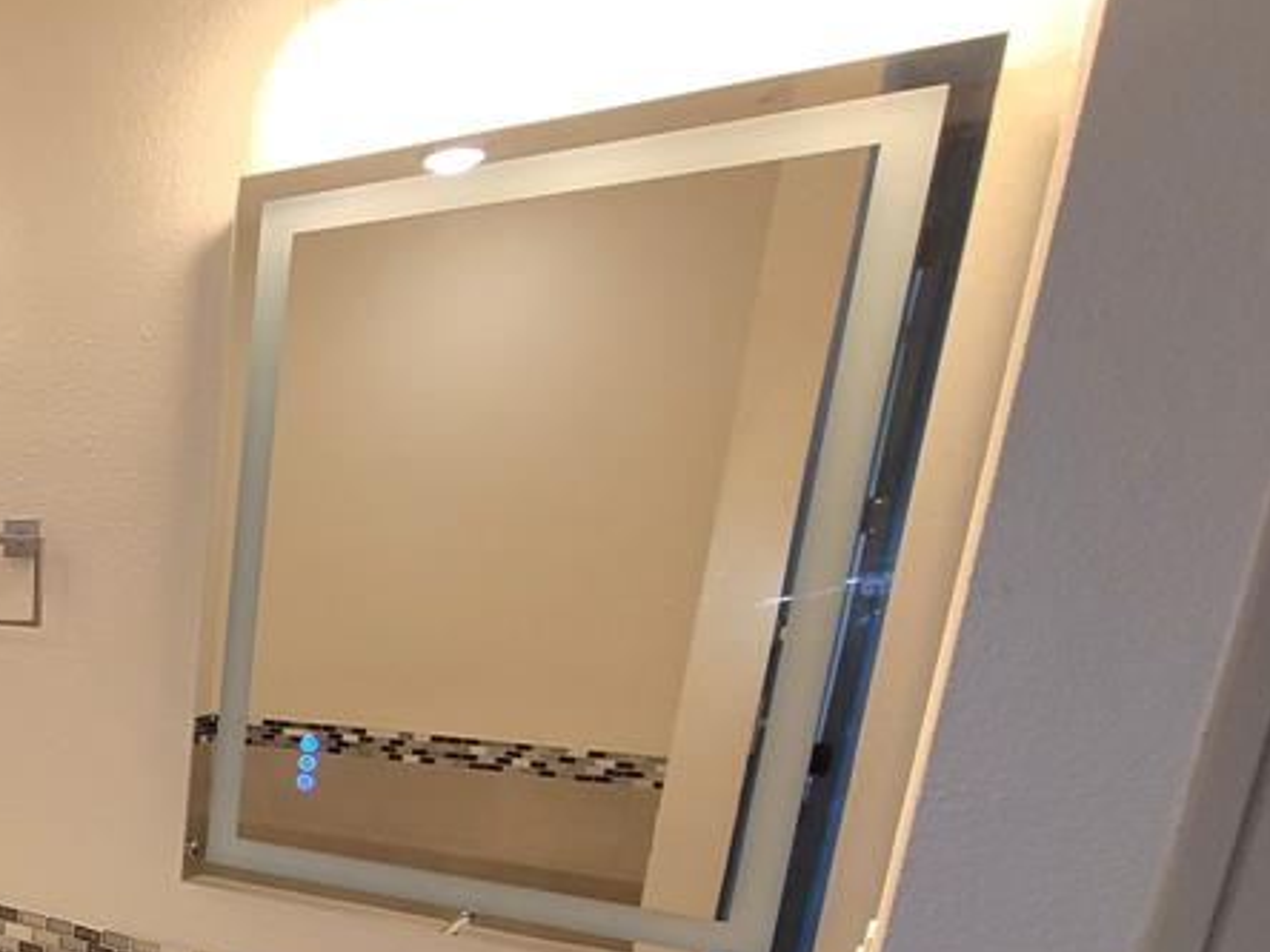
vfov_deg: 43.1
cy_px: 846
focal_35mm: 30
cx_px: -137
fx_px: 1101
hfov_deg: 44.9
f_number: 2.2
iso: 80
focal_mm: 2.2
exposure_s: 1/60.2
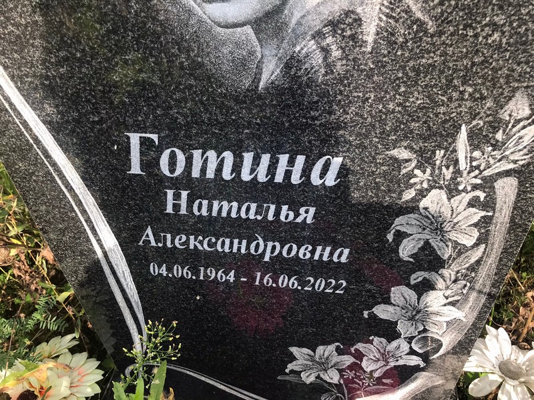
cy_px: 200
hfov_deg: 63.4
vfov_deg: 49.7
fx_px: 432
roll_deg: +6.7
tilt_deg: -40.4
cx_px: 267
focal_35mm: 28
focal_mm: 3.99
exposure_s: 1/567
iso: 20
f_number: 1.8
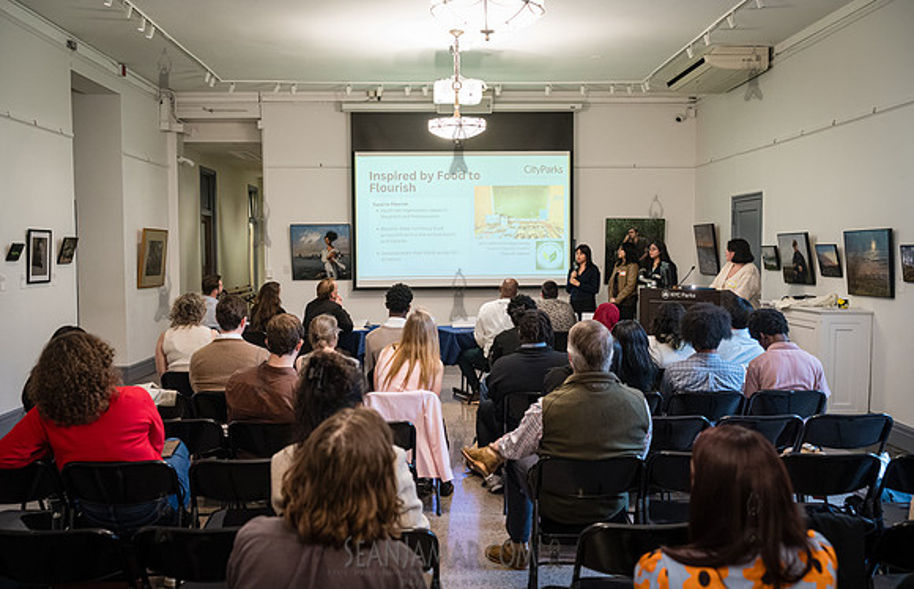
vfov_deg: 36.5
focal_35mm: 36
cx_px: 457
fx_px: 893
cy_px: 304
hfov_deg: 54.2
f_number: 4
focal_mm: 35
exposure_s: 1/200
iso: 6400
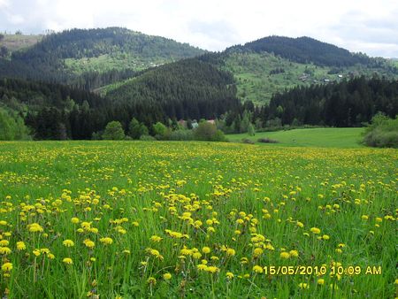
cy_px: 150
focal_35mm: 35
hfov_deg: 52.6
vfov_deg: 40.7
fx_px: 403
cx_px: 199
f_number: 8.4
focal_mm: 6.3
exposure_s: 1/90
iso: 100
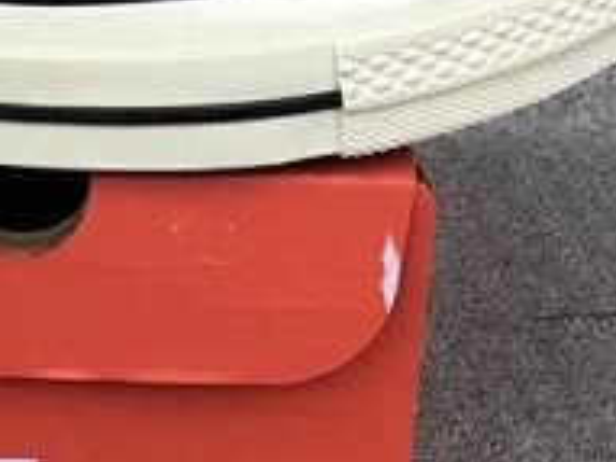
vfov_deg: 14.0
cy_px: -23
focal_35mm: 104
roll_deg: -0.4
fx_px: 1850
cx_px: -3
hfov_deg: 18.4
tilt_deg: -18.6
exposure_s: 1/201
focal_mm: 3.3
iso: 25
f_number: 2.4
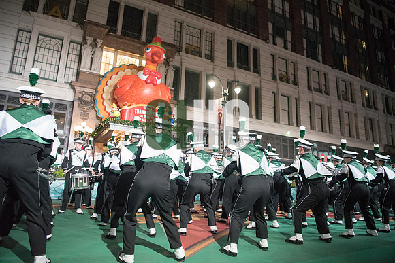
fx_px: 263
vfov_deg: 53.2
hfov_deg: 73.7
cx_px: 198
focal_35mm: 24
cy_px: 132
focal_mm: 24
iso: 8000
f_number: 2.8
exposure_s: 1/1250
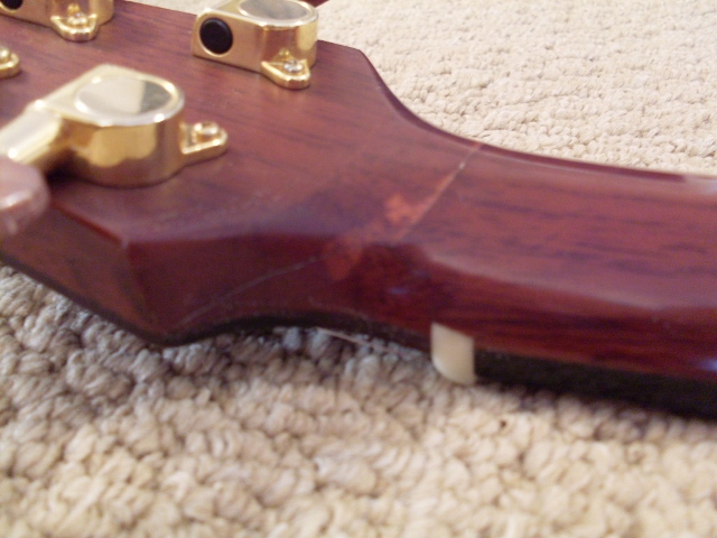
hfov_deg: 49.0
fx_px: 787
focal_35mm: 38
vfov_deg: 37.7
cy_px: 269
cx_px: 358
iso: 200
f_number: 2.8
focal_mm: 6.3
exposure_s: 1/6
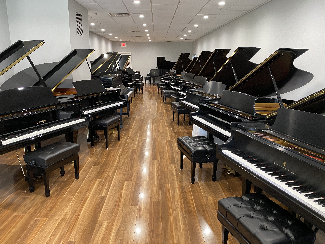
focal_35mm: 27
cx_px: 162
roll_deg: -1.1
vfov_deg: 51.3
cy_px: 120
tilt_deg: -12.6
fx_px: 253
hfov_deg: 65.3
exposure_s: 1/60
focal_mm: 4.25
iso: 400
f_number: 1.8
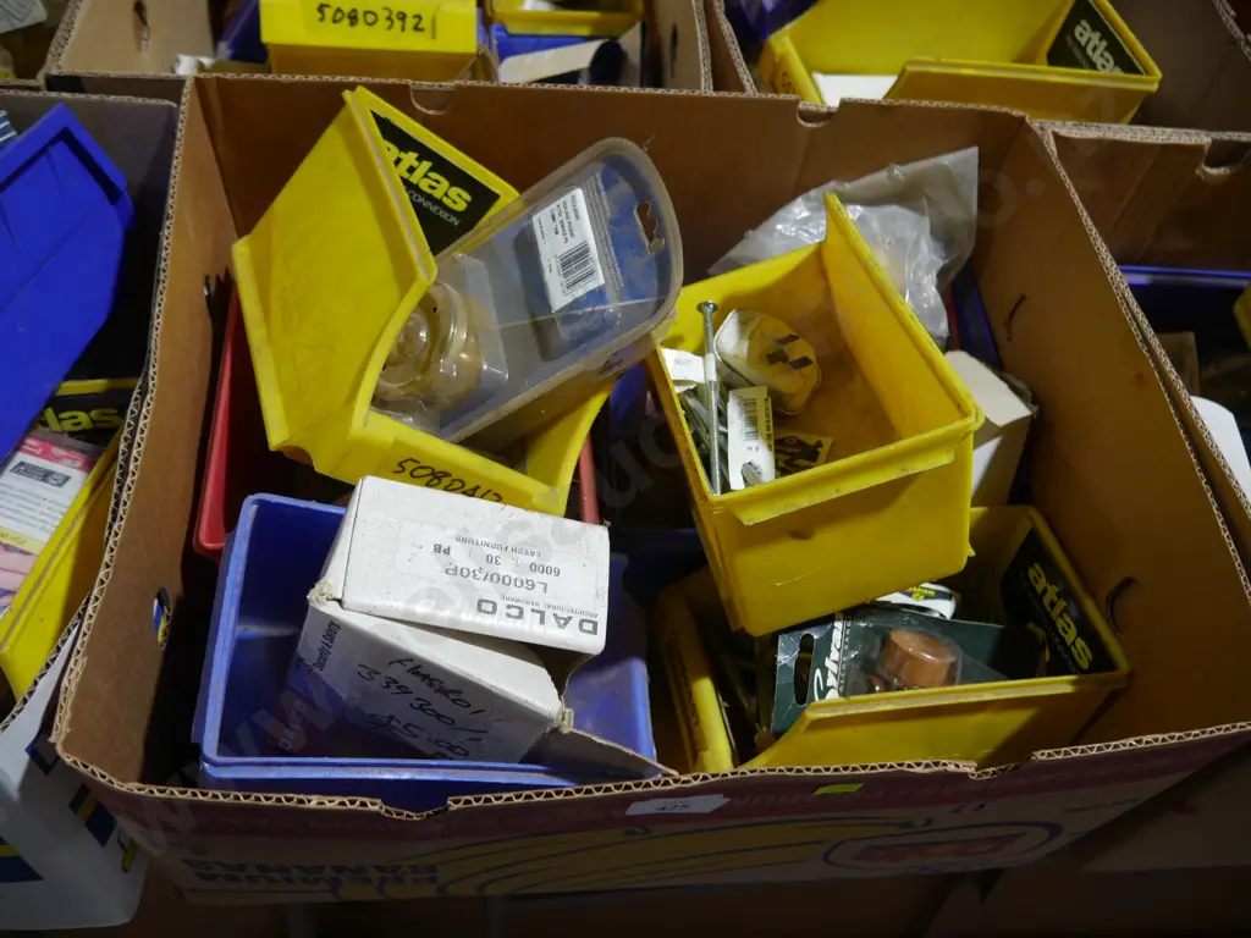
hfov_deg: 63.4
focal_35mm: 28
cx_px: 626
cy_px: 469
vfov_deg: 49.7
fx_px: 1012
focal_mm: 14
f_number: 3.5
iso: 250
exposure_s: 1/60
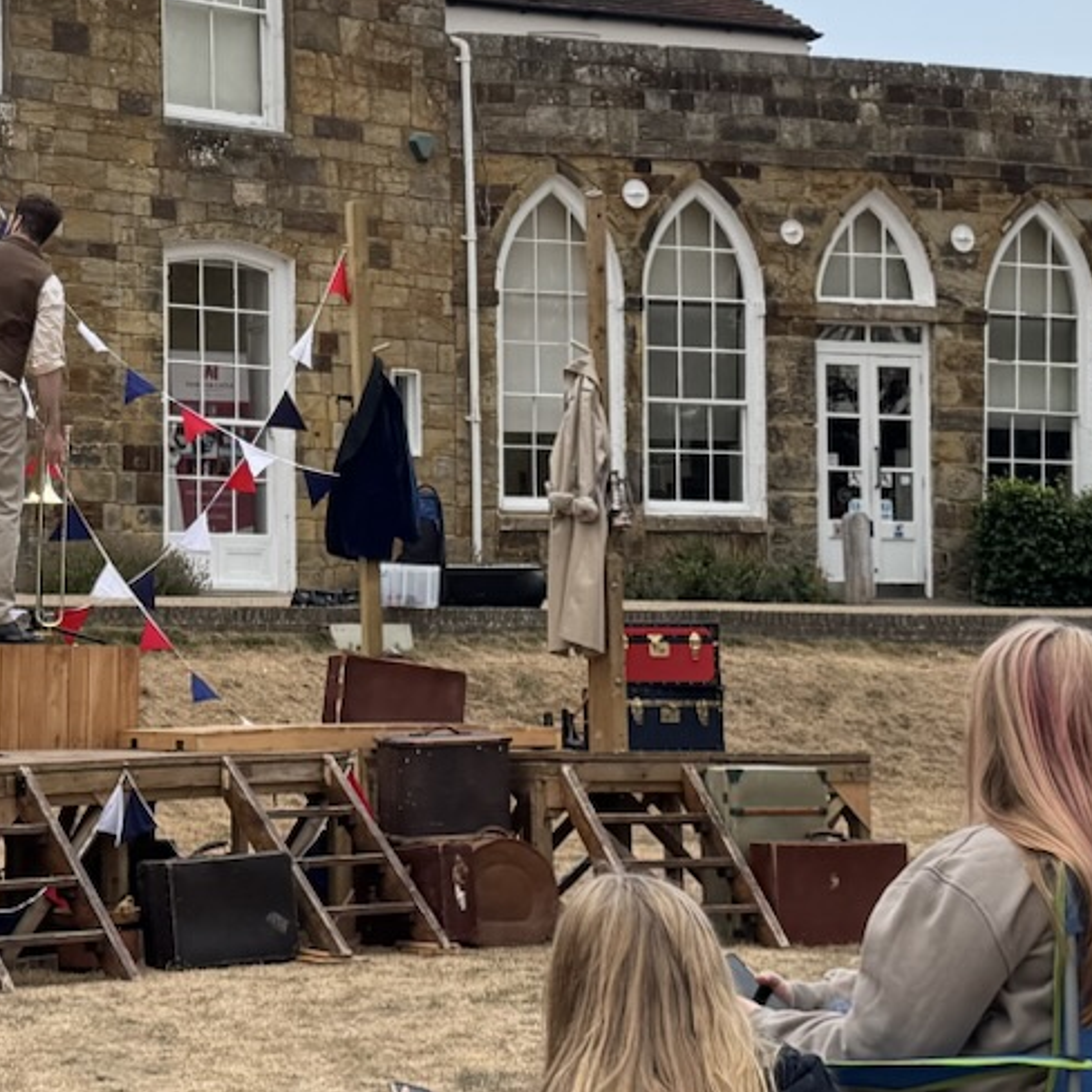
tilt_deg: +6.9
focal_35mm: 87
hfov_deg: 19.8
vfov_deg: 19.8
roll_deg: +0.7
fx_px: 3105
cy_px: 282
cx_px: 248
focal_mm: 6.76
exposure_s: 1/1238
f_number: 1.78
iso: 80
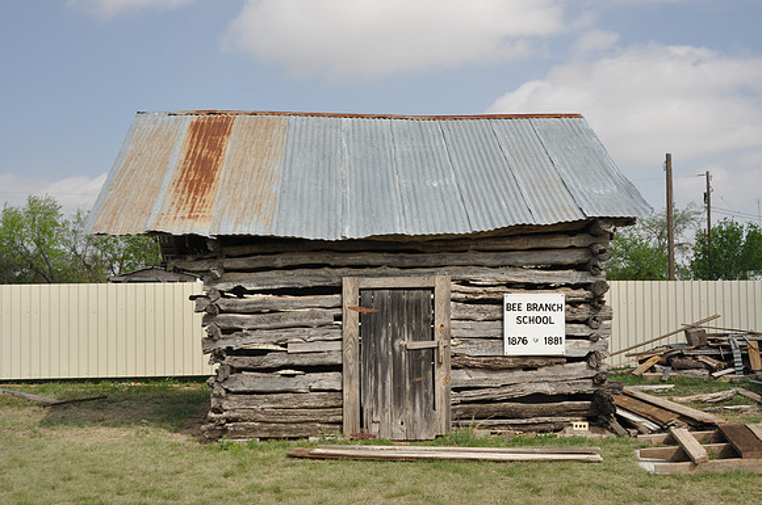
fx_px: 919
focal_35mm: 44
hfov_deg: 45.0
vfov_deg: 30.8
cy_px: 252
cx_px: 381
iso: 220
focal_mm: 29
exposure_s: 1/125
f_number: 5.6
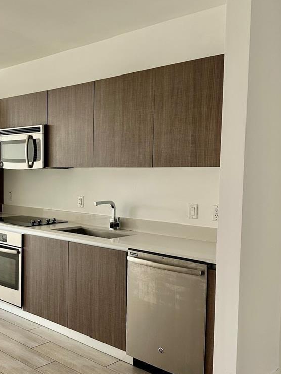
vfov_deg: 47.8
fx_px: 422
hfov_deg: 35.8
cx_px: 61
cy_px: 203
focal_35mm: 39
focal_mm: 6.86
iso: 100
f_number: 1.78
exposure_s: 1/121
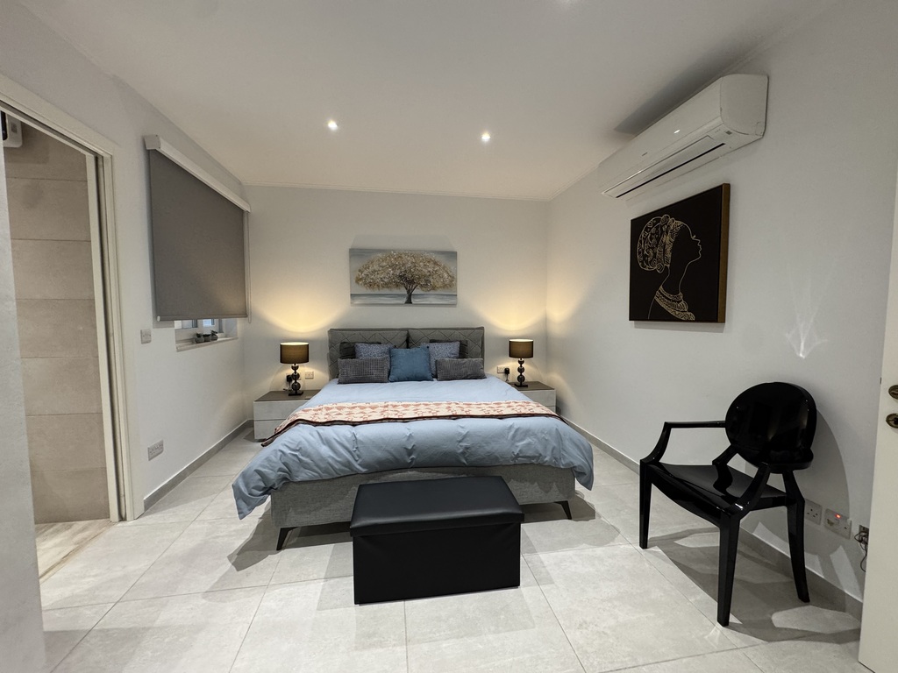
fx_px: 363
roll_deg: -0.4
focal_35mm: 14
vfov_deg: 85.7
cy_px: 336
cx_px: 449
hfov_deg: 102.1
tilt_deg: -4.0
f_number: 2.2
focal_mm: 2.22
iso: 200
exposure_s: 1/50
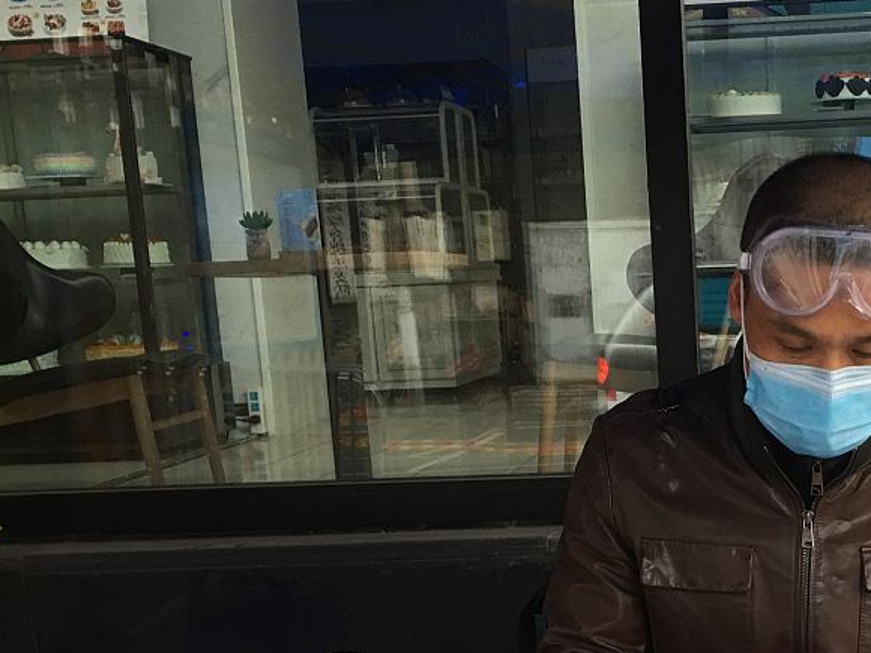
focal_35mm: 60
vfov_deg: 23.8
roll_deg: +2.4
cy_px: 575
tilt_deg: -10.7
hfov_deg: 31.3
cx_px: 704
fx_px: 1510
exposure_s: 1/17
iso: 50
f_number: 2.2
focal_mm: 4.15
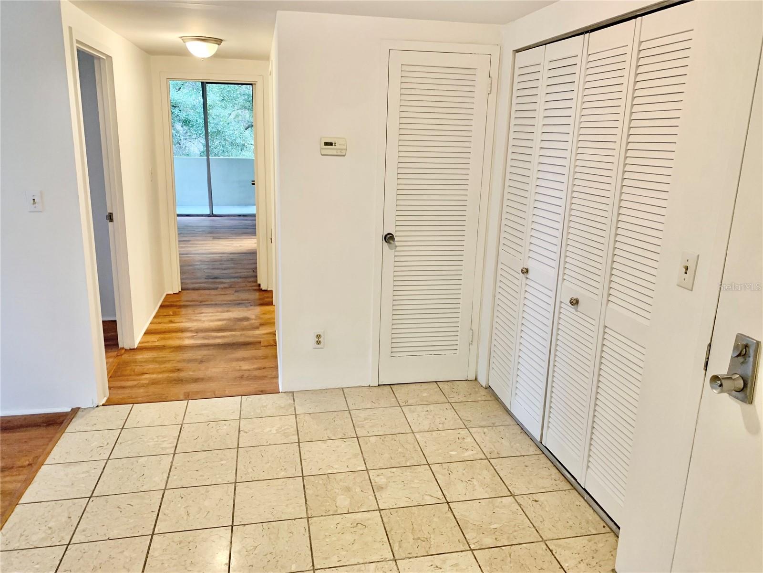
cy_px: 286
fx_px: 573
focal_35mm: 26
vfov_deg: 53.1
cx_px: 382
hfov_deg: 67.3
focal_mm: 4.25
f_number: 1.8
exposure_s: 1/60
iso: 160
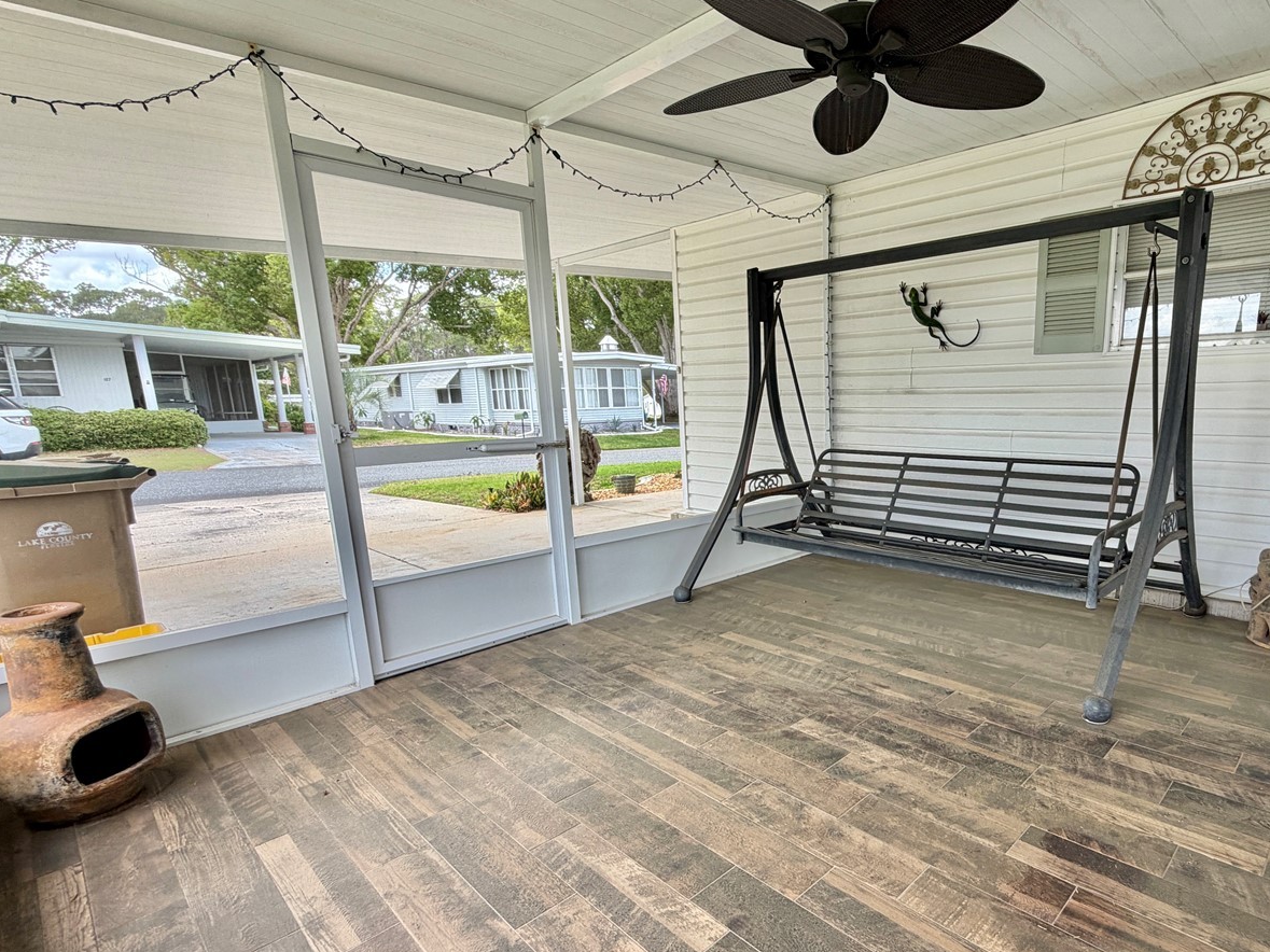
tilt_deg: -12.1
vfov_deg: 68.4
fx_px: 697
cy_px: 534
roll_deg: +1.4
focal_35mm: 19
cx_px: 808
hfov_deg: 82.8
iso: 40
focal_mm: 2.22
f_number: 2.2
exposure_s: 1/127
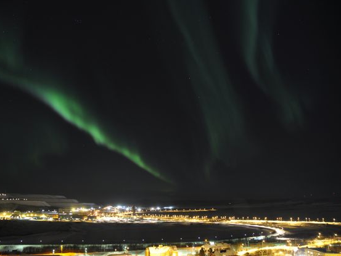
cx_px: 151
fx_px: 296
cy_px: 126
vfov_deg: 46.8
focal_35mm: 30
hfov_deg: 59.8
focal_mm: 18
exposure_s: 4
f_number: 3.5
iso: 400
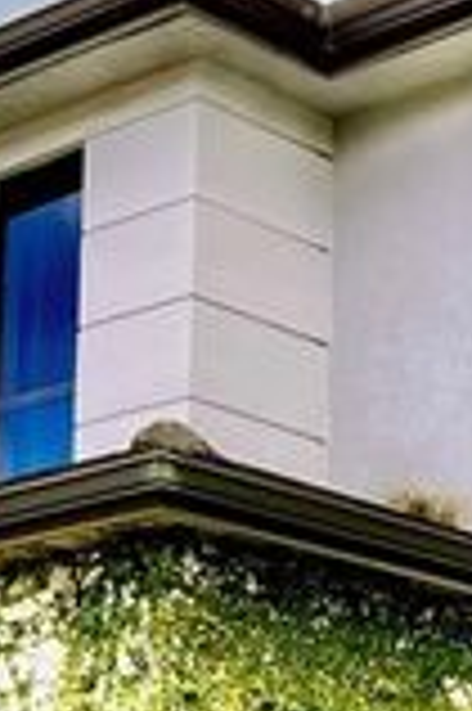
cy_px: 862
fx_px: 2247
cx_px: 845
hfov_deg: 11.2
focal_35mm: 114
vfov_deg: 17.1
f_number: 1.5
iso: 50
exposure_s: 1/1238
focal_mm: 5.7
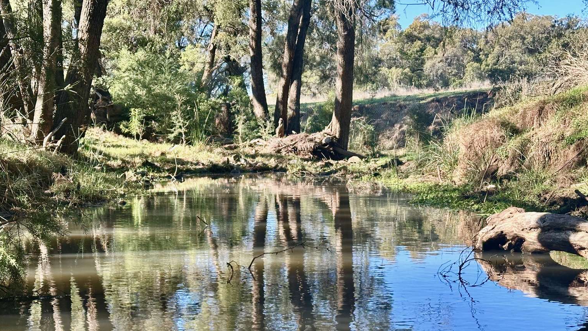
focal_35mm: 66
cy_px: 253
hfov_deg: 31.9
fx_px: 1029
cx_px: 264
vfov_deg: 18.1
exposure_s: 1/527
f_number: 1.78
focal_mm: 6.86
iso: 64
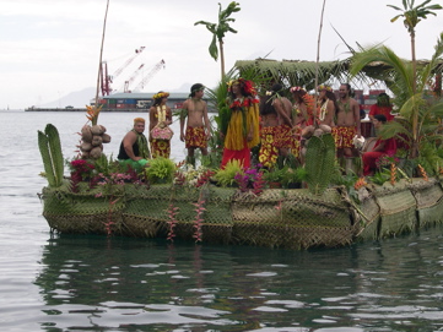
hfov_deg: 19.6
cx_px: 249
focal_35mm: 100
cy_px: 148
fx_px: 1280
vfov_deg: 14.8
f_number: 4.1
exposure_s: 1/328
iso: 100
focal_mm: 17.4
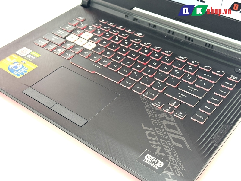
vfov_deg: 30.3
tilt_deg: -39.8
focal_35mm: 48
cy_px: 90
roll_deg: +3.3
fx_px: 334
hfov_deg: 39.7
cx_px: 120
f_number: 1.78
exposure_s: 1/60
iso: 100
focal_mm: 6.76
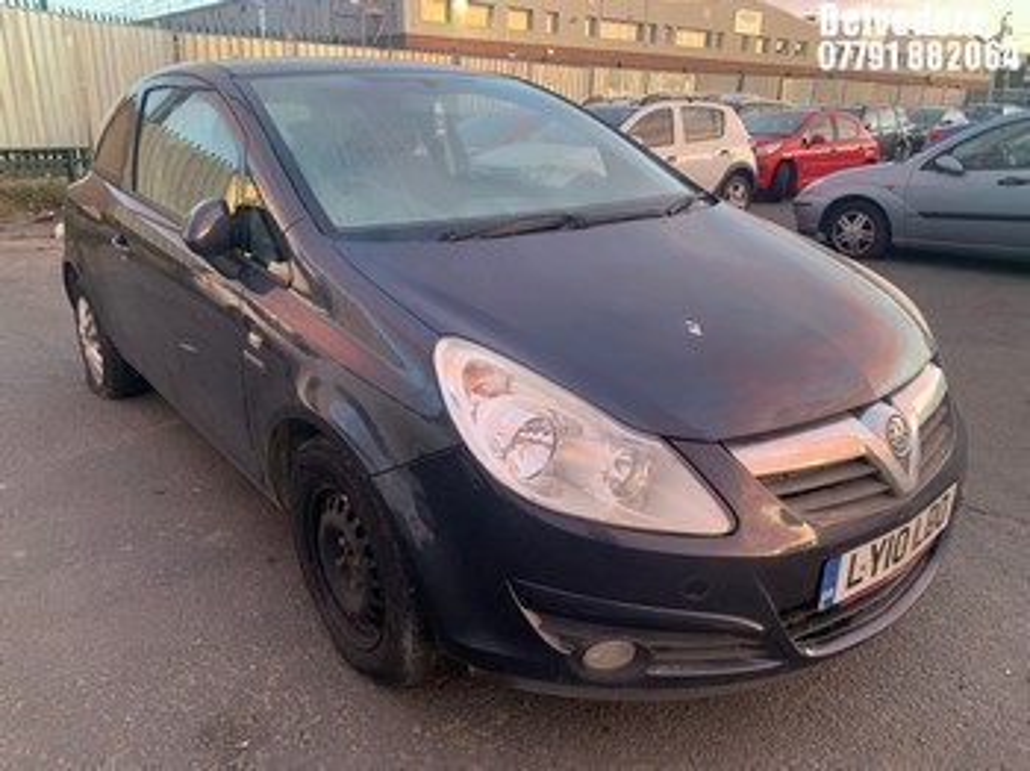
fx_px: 773
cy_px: 386
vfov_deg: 53.0
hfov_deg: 67.3
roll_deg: +0.5
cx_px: 515
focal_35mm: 26
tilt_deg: -19.4
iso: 125
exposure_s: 1/60
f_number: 1.8
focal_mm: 4.25
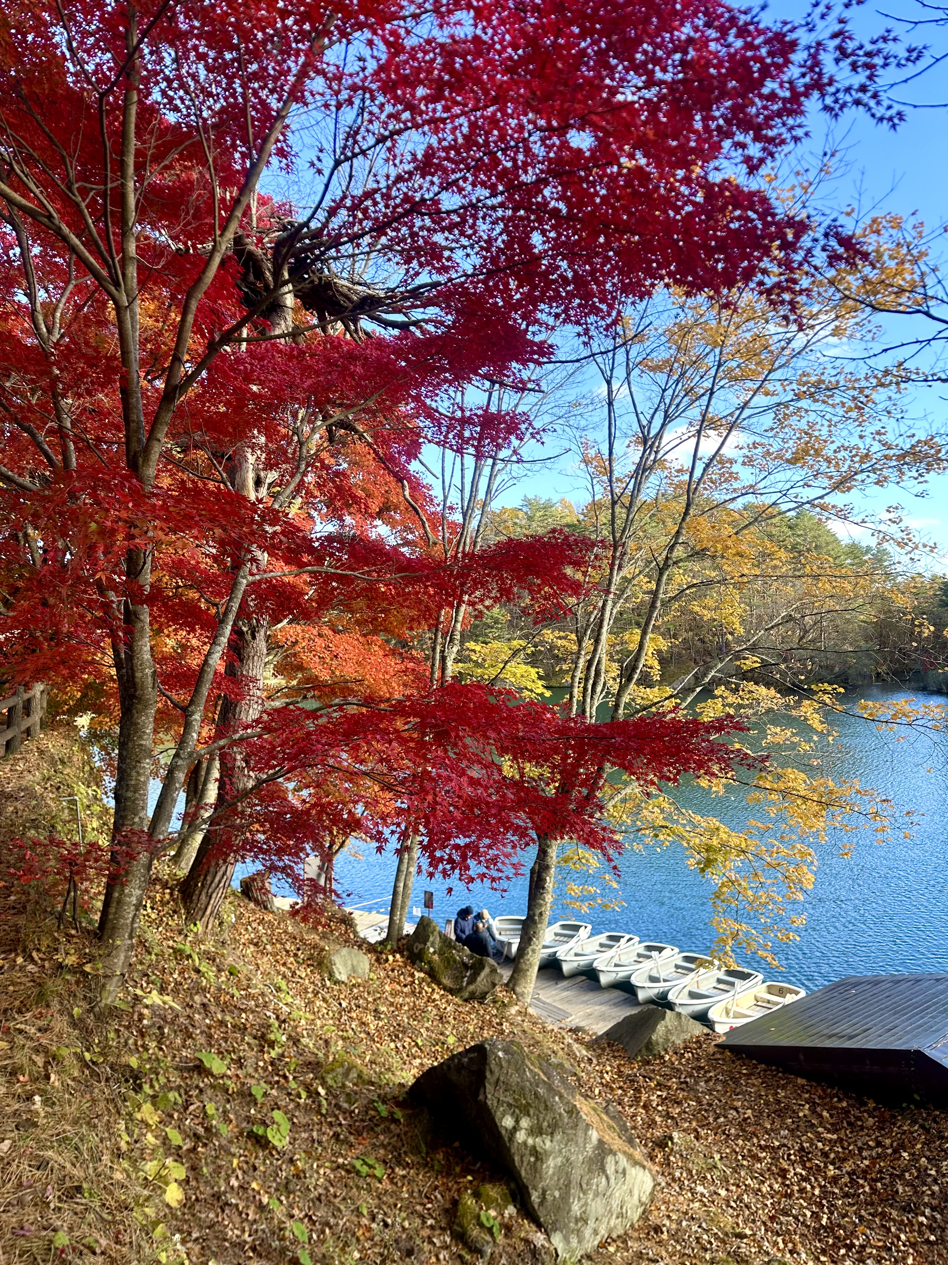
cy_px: 632
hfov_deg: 56.8
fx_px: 876
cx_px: 474
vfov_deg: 71.6
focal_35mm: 24
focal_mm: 6.86
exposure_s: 1/594
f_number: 1.78
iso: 80
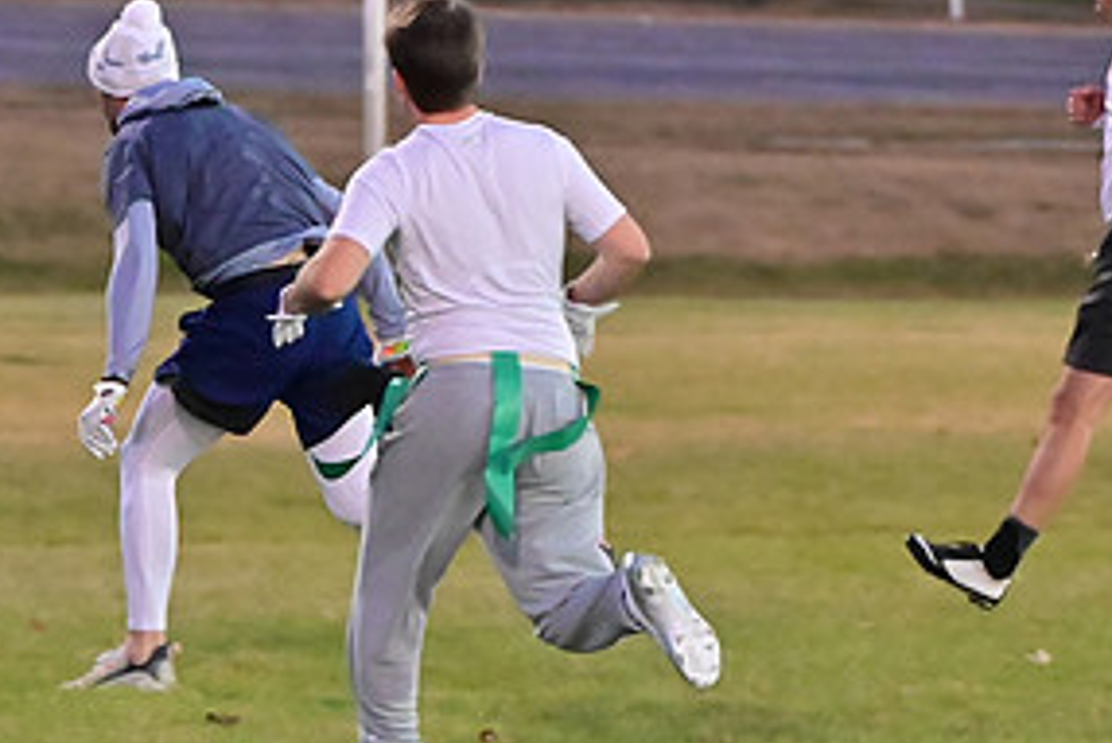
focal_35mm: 349
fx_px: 10785
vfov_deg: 3.9
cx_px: 229
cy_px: 438
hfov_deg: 5.9
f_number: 4
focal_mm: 115
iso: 6400
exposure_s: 1/500
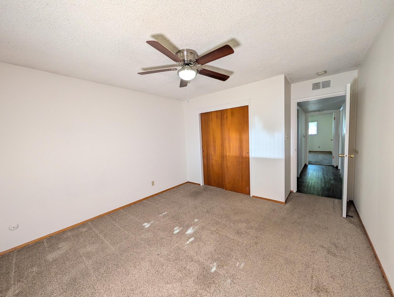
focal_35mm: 12
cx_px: 197
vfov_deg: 94.6
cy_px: 148
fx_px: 137
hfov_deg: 110.5
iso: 311
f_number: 1.7
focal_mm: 2.02
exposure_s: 1/120
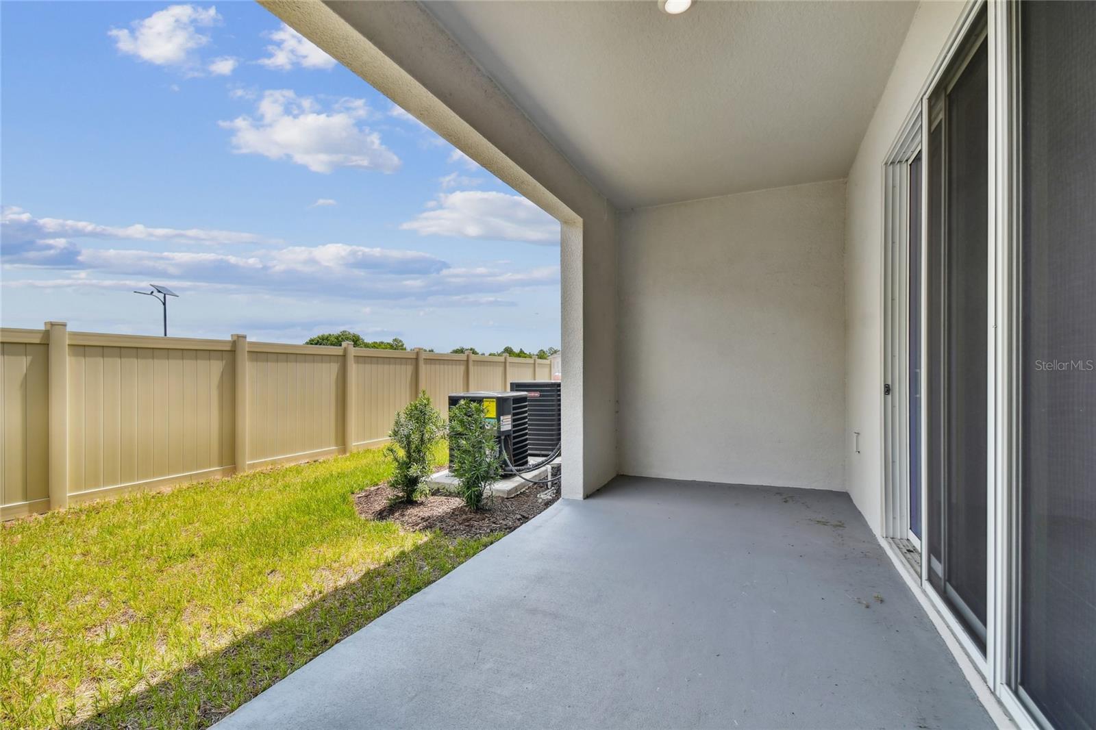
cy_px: 365
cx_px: 548
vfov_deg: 77.3
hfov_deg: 100.4
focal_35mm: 15
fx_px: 457
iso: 100
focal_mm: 10
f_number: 7.1
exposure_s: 1/160
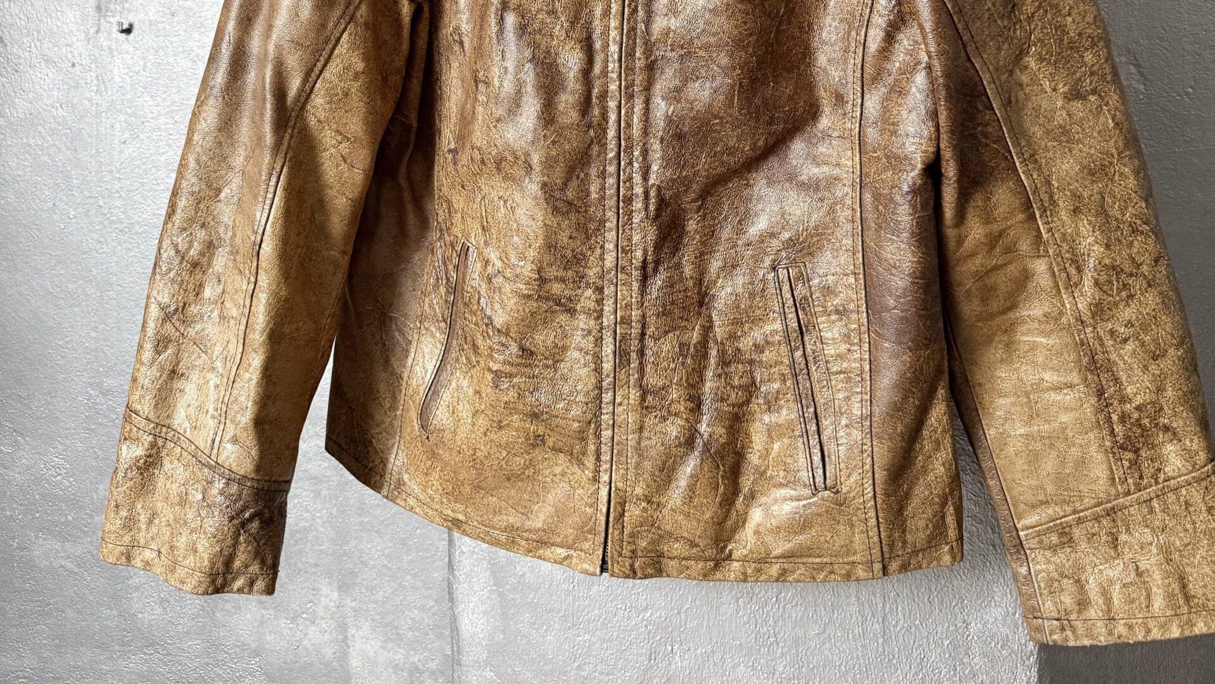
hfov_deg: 56.6
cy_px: -31
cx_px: 609
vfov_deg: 30.8
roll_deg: -0.5
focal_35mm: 35
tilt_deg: -0.5
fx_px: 1128
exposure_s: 1/60
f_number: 1.78
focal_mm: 6.76
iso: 320
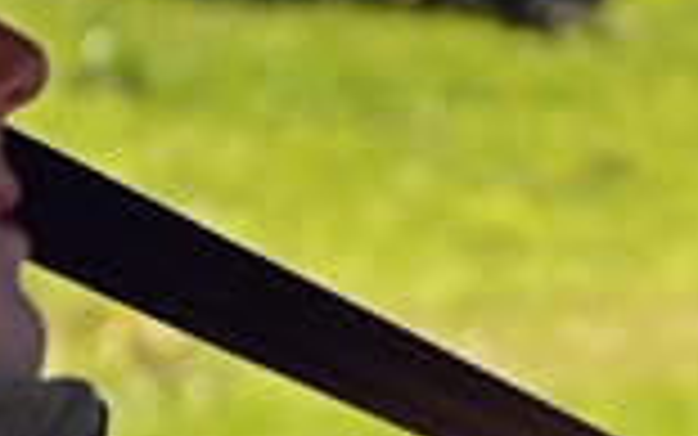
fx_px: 12485
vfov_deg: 2.0
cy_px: 378
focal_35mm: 656
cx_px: 615
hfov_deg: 3.2
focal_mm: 105
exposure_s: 1/160
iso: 100
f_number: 6.3
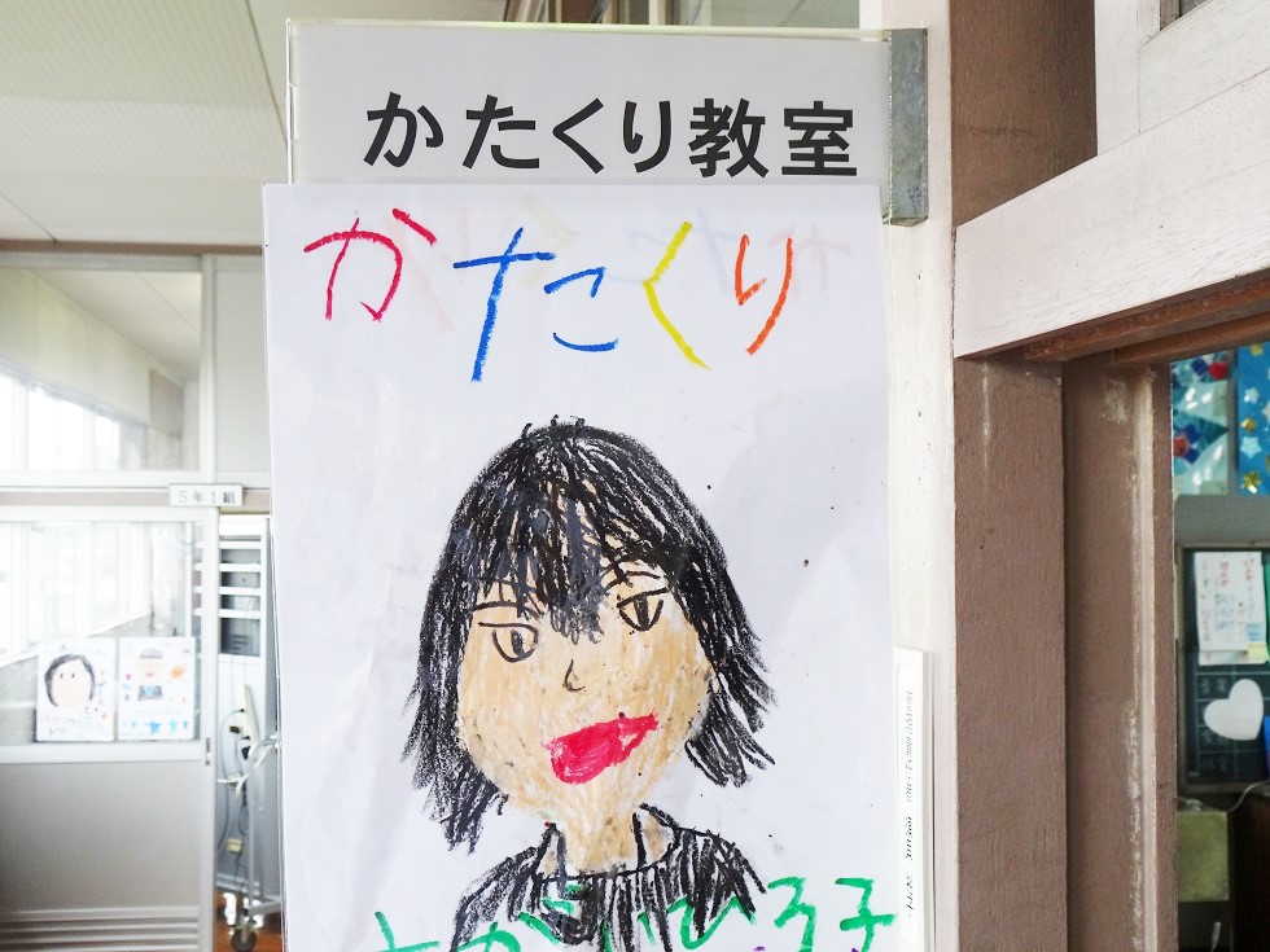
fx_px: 1614
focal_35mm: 44
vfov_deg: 32.9
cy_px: 476
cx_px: 635
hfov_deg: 42.9
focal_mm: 7.58
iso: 125
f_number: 4.5
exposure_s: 1/50
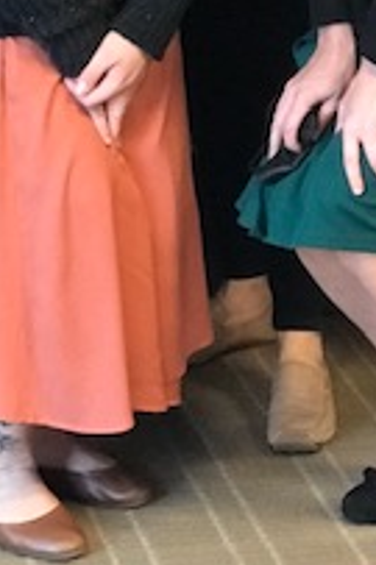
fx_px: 2934
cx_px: -8
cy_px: -234
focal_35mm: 187
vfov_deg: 10.7
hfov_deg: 7.3
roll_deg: +2.2
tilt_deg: -9.4
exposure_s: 1/60
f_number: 2.8
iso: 640
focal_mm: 6.6
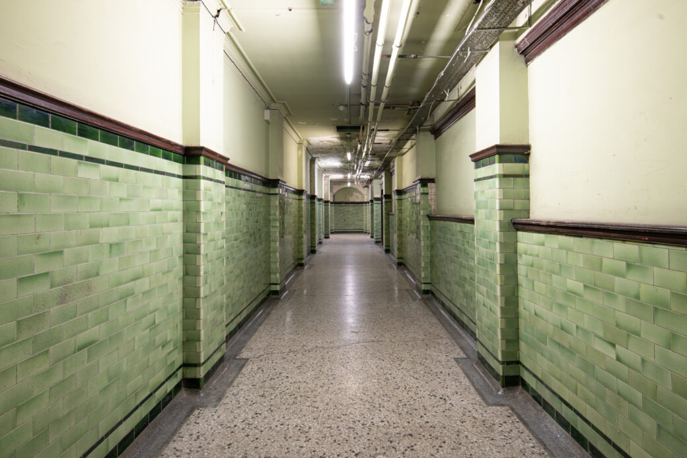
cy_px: 229
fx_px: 363
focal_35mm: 19
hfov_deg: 86.9
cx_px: 344
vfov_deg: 64.5
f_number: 8
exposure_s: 1
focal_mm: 19
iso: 100
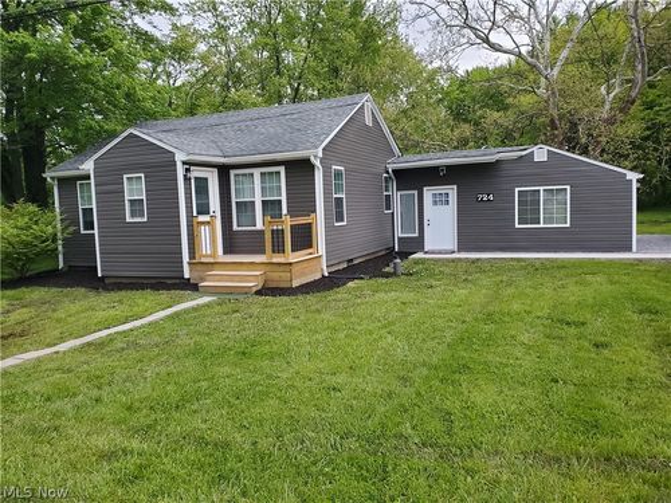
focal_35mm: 26
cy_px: 252
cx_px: 336
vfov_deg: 53.1
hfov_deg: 67.3
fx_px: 504
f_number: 2.4
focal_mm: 4.3
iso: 320
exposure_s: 1/120
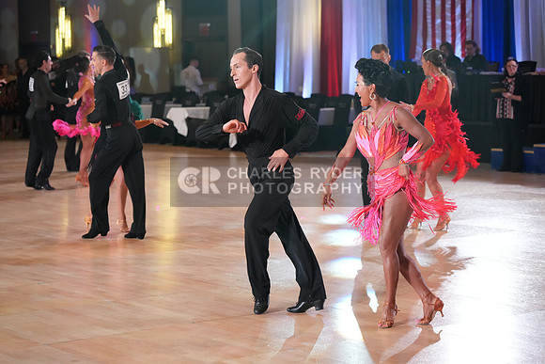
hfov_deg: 21.9
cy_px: 182
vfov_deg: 14.7
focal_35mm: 93
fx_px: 1408
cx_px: 272
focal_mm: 93
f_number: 4
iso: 4000
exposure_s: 1/500
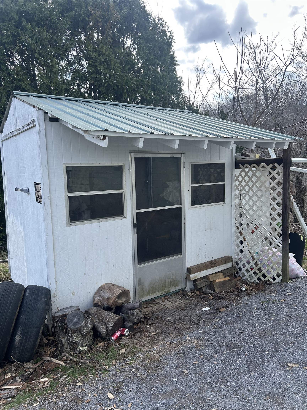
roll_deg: +1.3
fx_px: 307
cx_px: 154
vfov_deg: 67.3
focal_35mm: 26
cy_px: 205
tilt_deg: -7.8
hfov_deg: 53.1
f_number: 1.5
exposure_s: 1/1089
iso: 50
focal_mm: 5.7
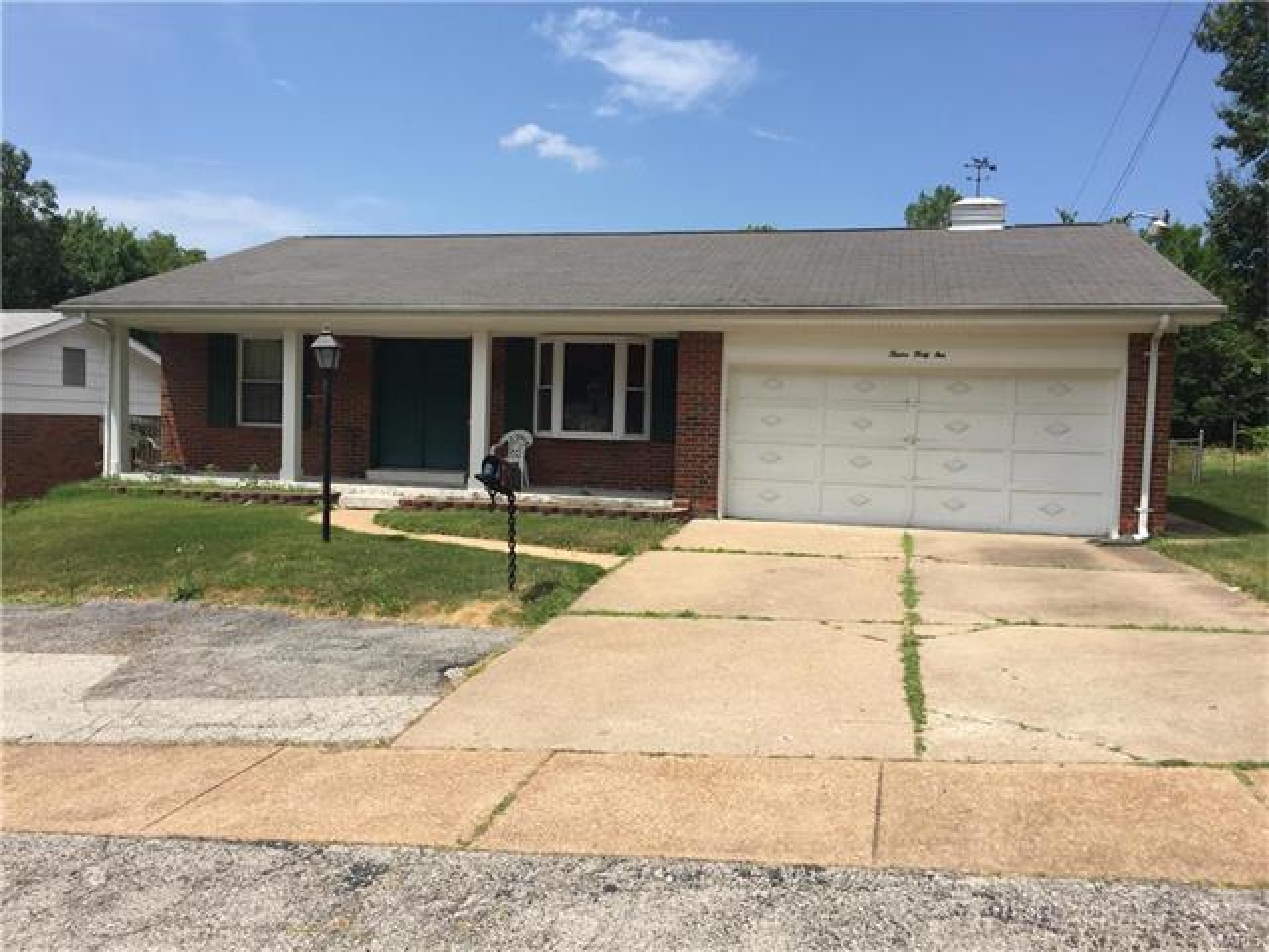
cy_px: 476
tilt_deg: -1.4
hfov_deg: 61.7
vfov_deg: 48.2
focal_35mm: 29
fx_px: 1063
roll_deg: -2.7
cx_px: 634
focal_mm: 4.15
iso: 32
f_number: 2.2
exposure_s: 1/2475
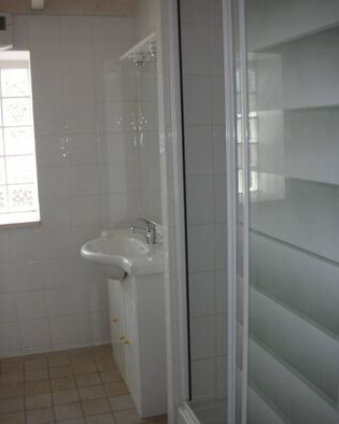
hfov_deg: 40.1
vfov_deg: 49.1
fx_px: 464
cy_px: 213
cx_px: 171
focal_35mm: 37
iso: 50
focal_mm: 5.8
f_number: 3
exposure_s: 1/30
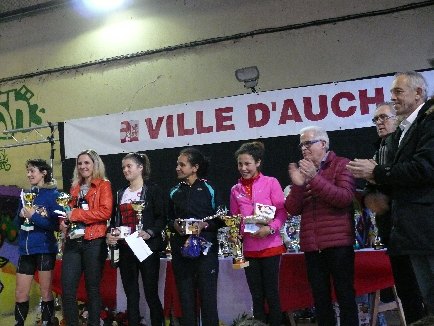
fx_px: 464
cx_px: 217
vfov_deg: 38.7
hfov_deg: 50.1
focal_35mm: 37
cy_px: 163
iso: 800
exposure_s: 1/50
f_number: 2.8
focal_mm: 7.8
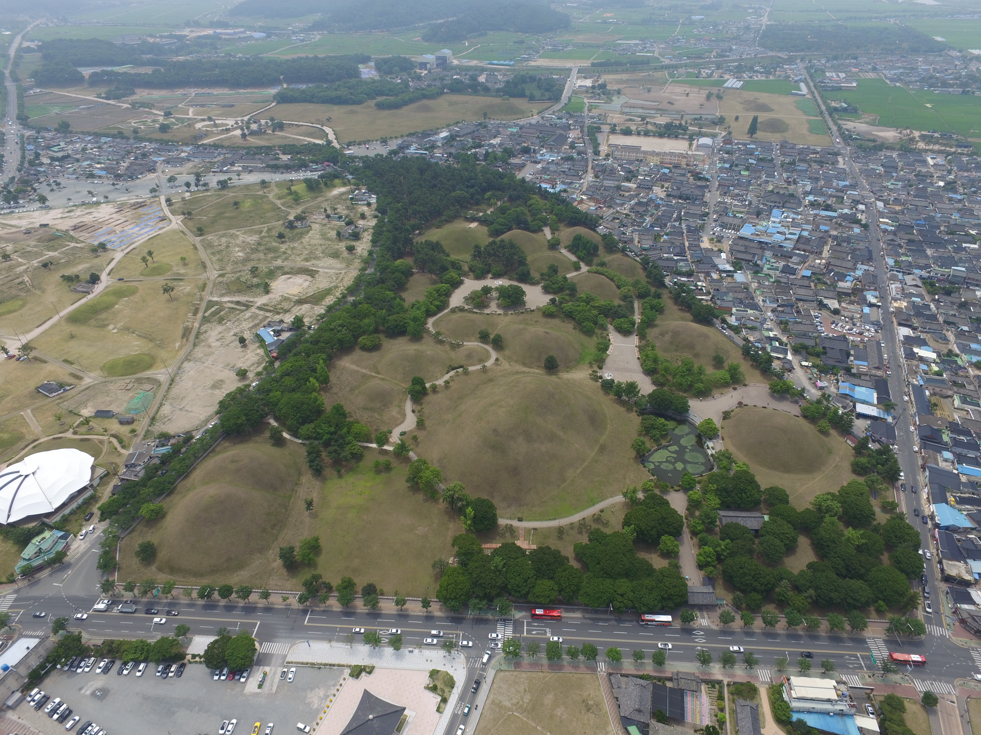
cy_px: 368
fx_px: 567
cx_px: 490
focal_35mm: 20
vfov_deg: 66.0
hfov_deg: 81.7
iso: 100
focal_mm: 3.61
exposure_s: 1/765
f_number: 2.8
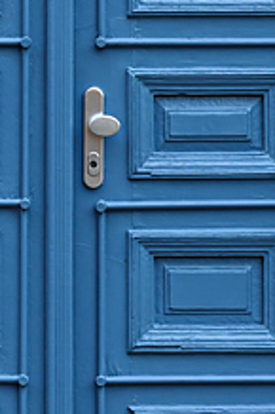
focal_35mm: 234
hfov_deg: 5.9
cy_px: -11
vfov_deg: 8.7
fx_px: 2685
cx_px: 62
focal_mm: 34
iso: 200
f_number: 7.1
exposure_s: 1/125
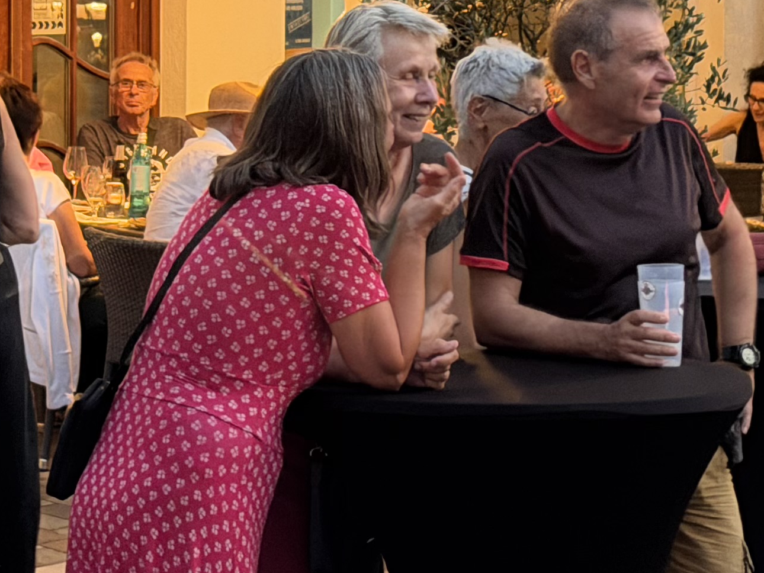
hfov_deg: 13.2
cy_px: 37
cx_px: 285
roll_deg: -1.6
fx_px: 3311
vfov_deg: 9.8
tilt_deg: -2.1
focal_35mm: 150
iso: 320
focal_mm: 6.76
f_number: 1.78
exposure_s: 1/33
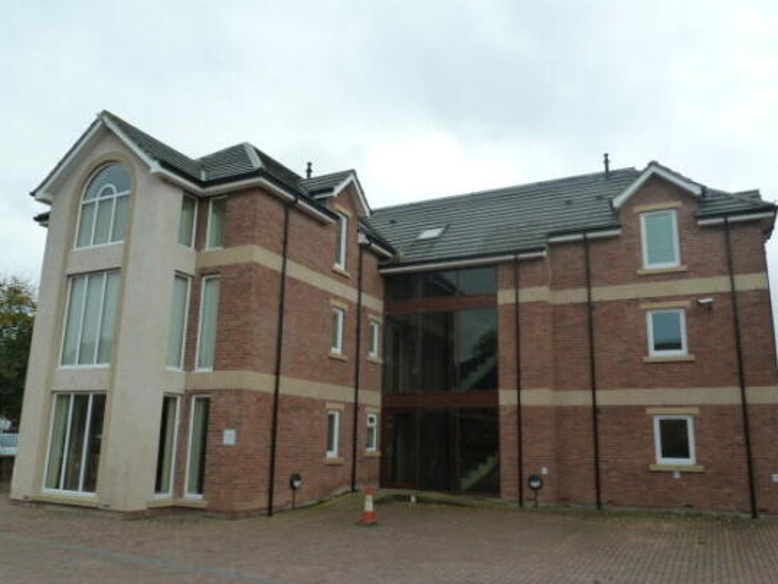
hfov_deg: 65.3
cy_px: 306
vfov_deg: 51.3
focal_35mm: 27
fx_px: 607
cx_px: 394
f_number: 4
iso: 125
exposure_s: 1/100
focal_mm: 4.1
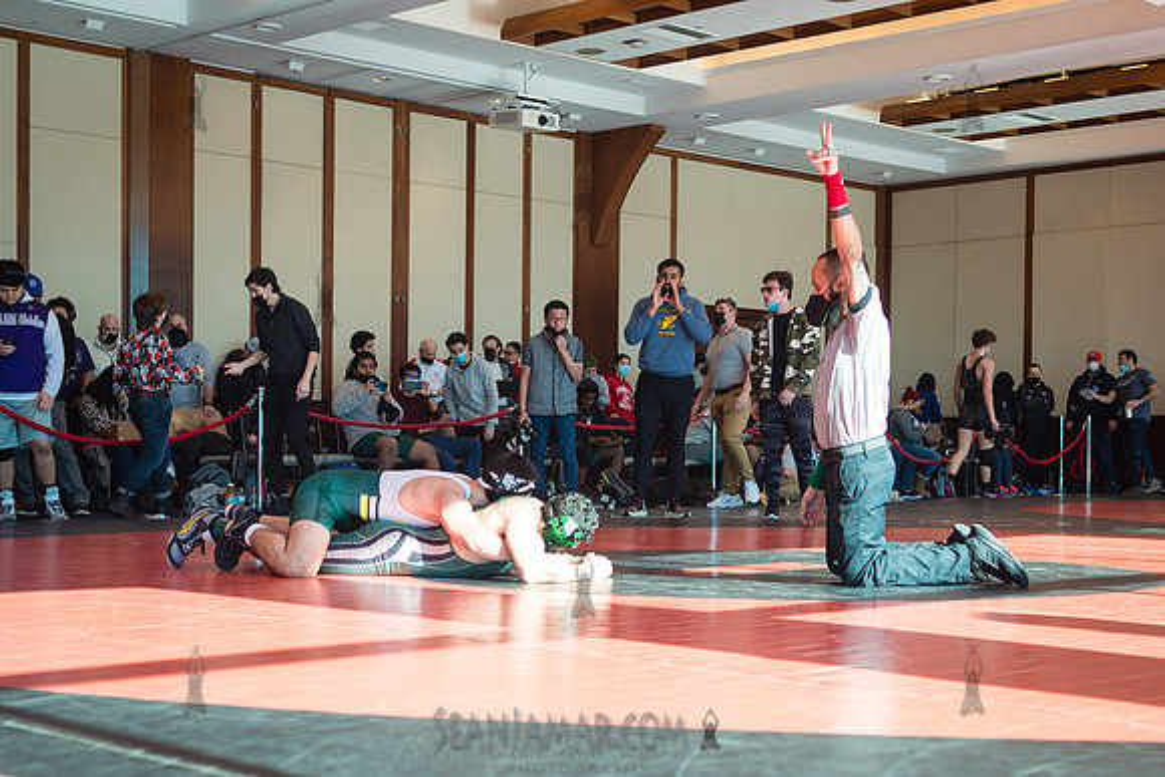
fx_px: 1800
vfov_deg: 24.3
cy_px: 480
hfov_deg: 35.9
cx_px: 563
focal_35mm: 56
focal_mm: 35
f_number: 3.2
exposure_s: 1/400
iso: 400
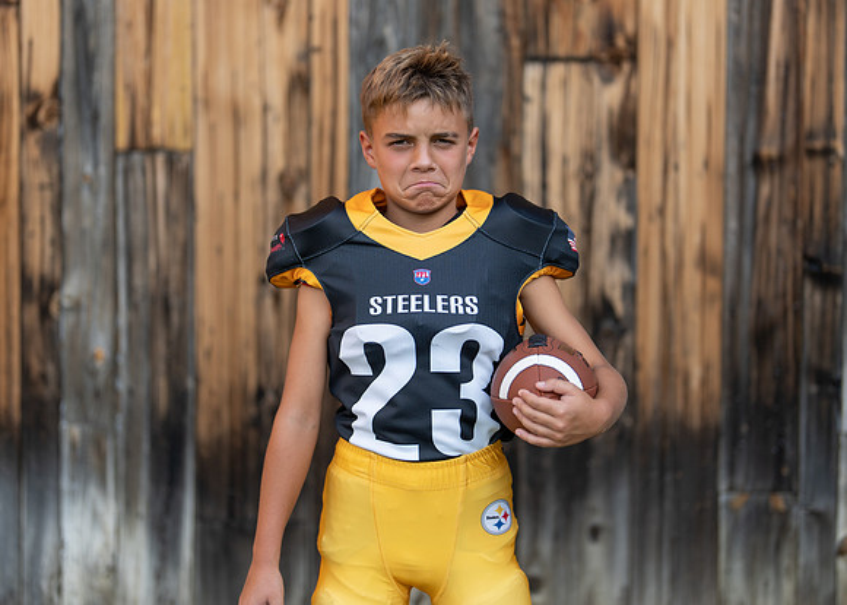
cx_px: 415
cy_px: 266
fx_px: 1503
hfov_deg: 31.5
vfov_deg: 22.7
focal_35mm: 62
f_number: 1.2
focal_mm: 50
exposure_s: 1/2000
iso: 100
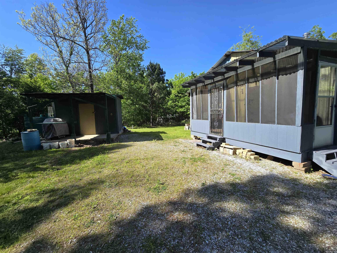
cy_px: 126
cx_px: 168
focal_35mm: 13
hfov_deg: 106.2
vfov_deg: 89.9
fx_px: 127
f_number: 2.2
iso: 50
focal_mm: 2.2
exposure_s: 1/1117
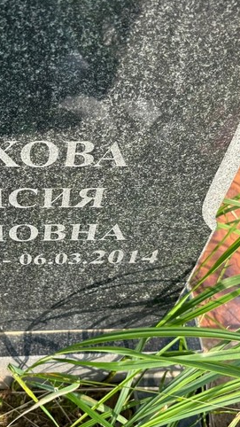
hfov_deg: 25.1
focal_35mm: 47
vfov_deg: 43.7
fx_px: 532
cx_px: 54
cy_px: 189
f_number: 1.6
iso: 50
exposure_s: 1/1027
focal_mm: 5.96
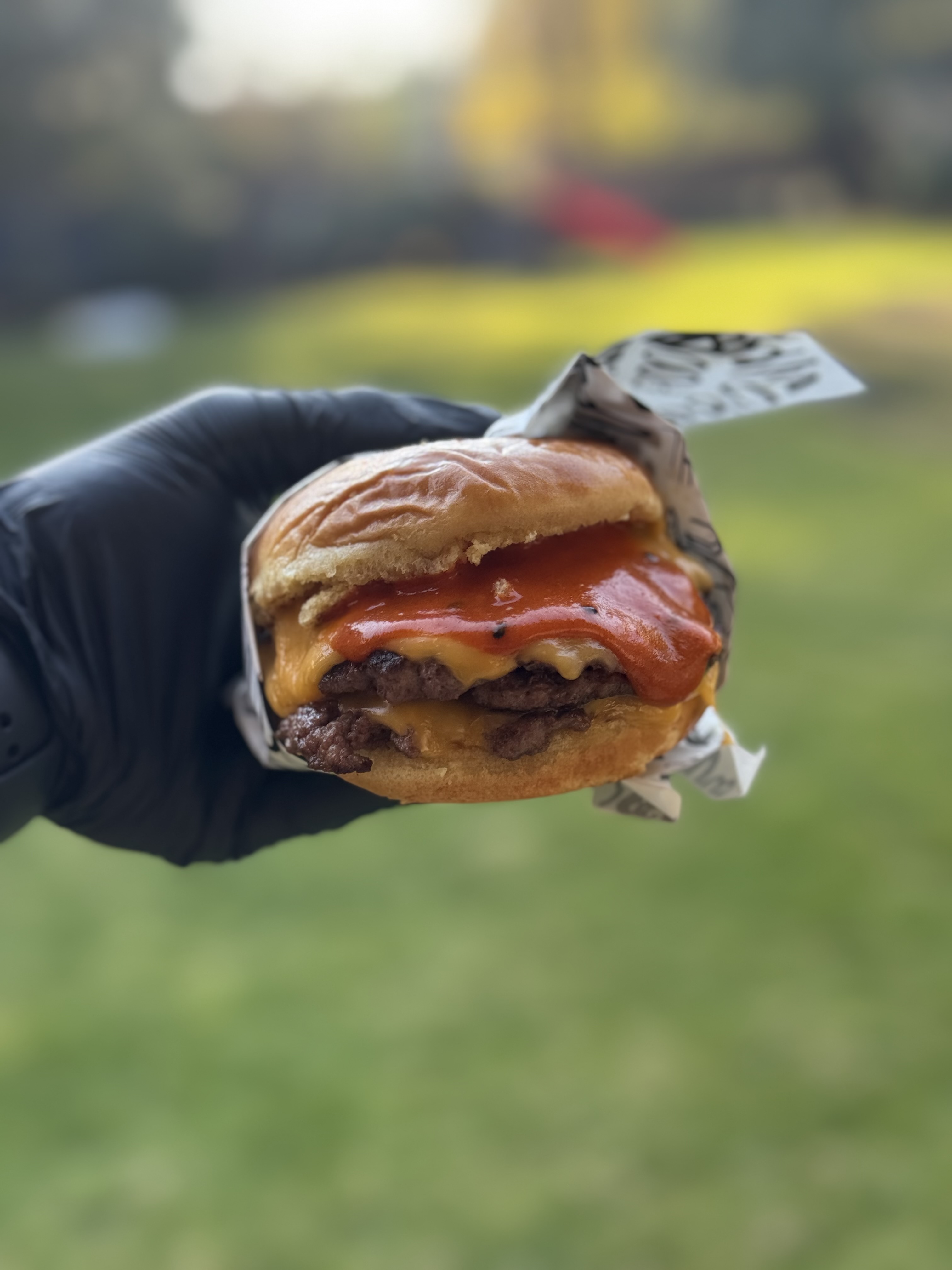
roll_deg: +6.1
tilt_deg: -13.3
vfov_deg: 39.7
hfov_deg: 30.3
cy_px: 635
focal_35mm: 48
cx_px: 476
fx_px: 1760
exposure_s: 1/347
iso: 64
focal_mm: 6.76
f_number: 1.78
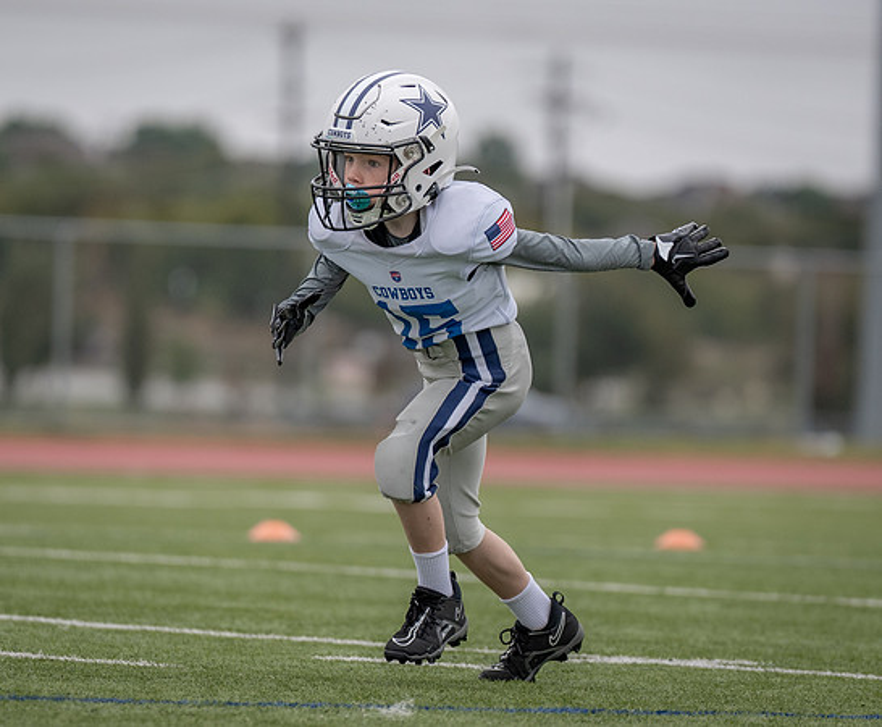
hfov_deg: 4.3
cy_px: 410
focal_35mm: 448
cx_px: 416
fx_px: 11843
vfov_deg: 3.5
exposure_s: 1/1250
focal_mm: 200
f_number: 2.8
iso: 200
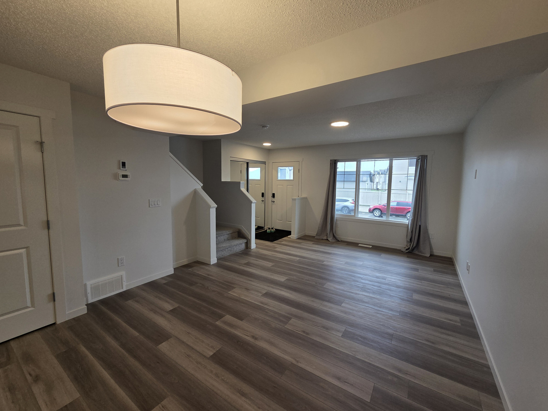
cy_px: 206
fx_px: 206
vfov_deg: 89.9
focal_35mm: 13
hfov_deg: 106.2
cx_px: 274
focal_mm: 2.2
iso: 80
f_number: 2.2
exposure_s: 1/120
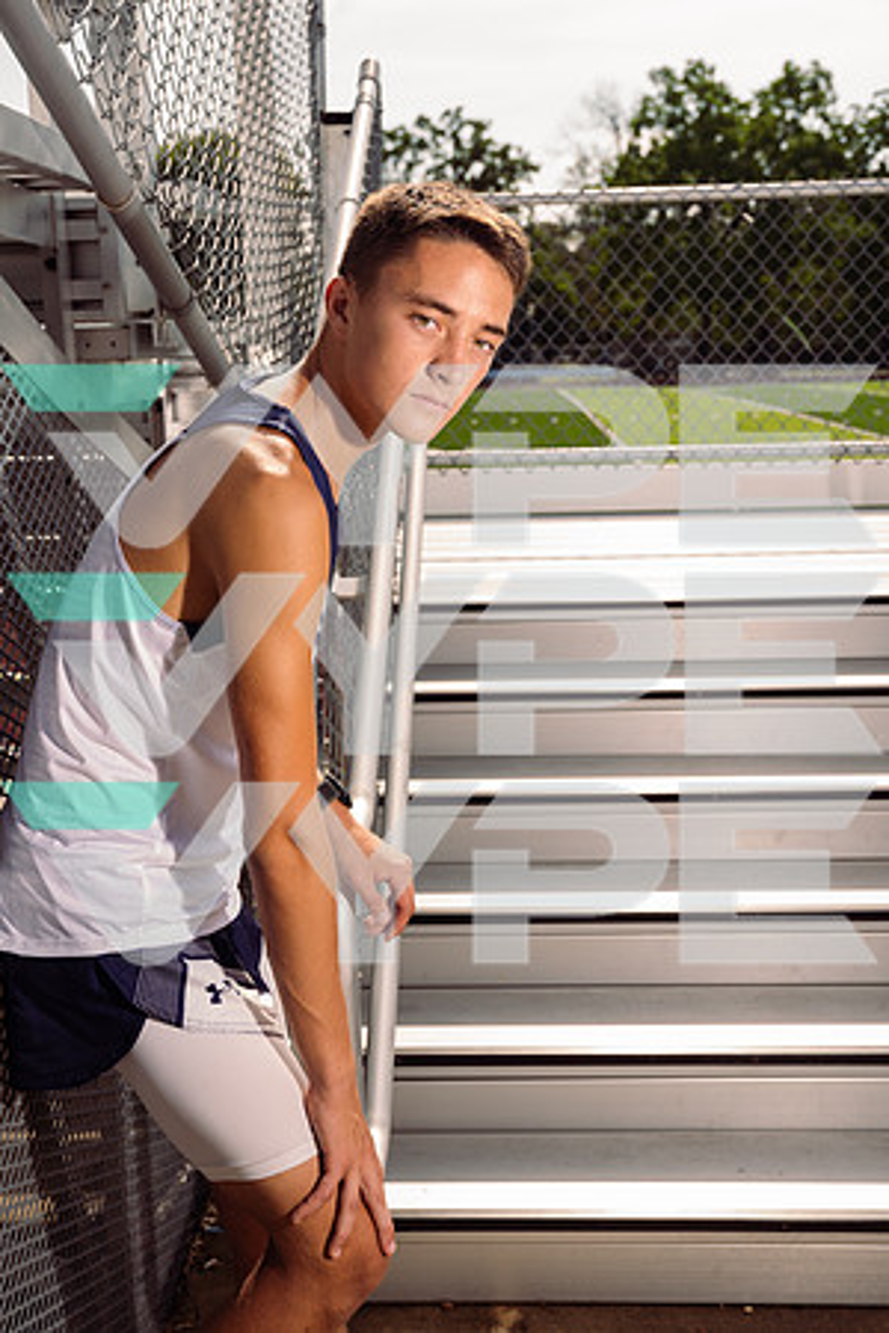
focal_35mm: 46
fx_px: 1704
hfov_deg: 29.2
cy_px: 666
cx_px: 444
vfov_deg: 42.7
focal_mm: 46
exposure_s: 1/250
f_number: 6.3
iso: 64
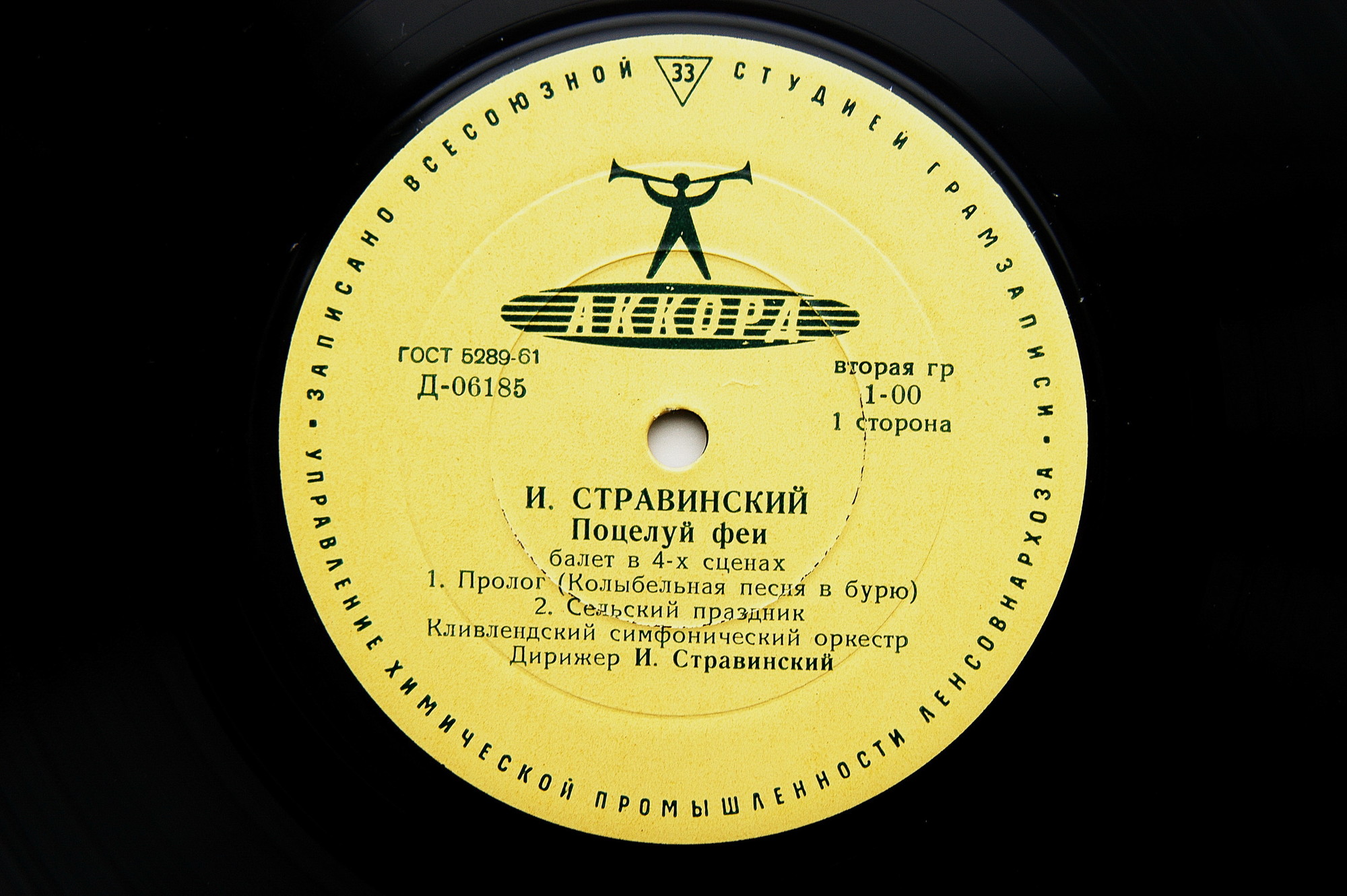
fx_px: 1963
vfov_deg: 25.7
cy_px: 448
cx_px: 674
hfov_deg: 37.9
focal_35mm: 52
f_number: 3.5
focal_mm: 35
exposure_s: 1/50
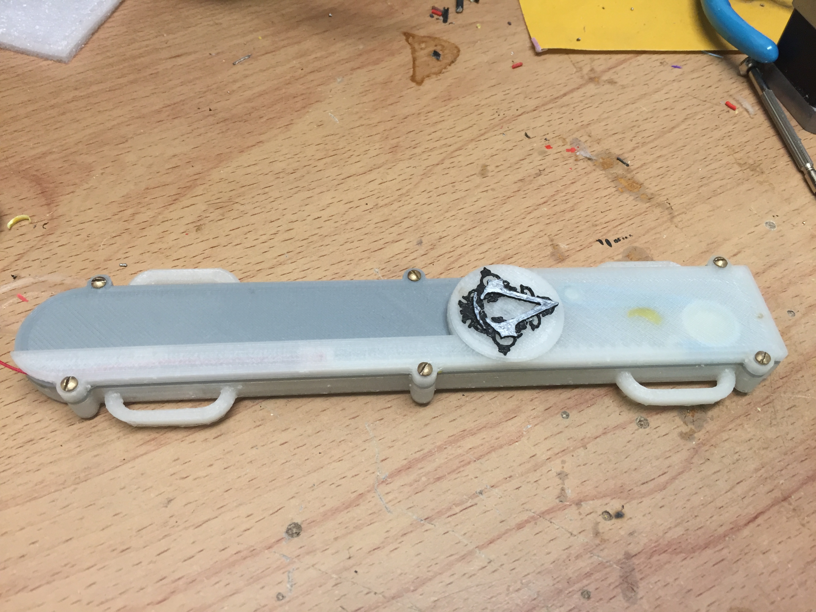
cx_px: 408
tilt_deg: -54.6
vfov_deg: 48.2
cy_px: 306
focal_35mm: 29
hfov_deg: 61.7
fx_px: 684
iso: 64
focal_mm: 4.15
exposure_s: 1/30
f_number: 2.2
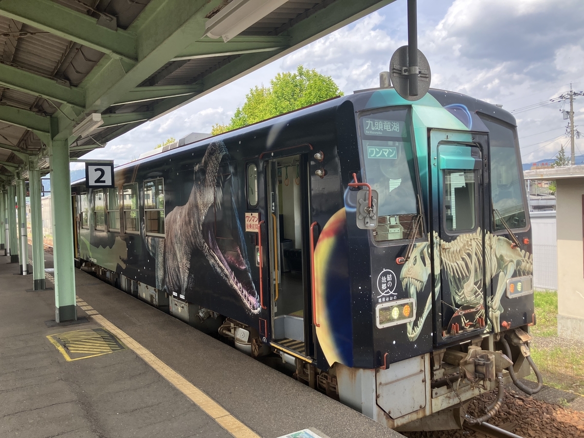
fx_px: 472
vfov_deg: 49.7
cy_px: 219
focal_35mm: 28
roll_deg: +2.0
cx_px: 292
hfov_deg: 63.4
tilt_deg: -1.3
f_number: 1.8
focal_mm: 3.99
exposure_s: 1/623
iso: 32
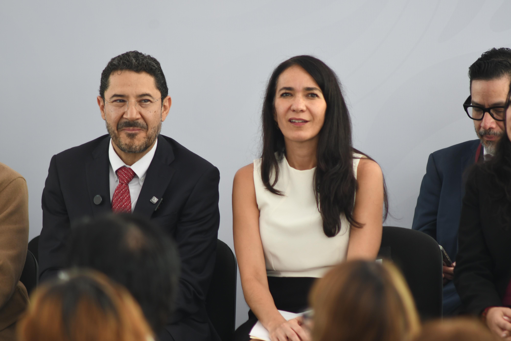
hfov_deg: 6.2
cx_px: 256
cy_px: 170
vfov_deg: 4.2
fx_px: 4684
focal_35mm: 330
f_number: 5
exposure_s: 1/100
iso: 500
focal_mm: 220
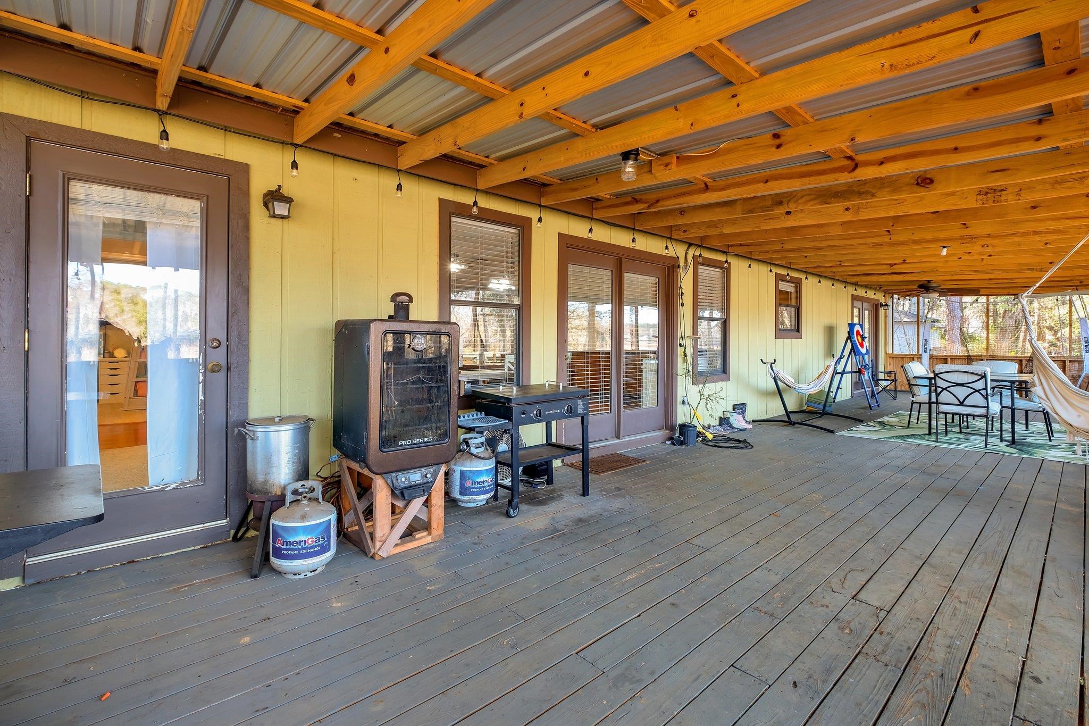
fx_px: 454
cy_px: 363
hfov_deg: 100.4
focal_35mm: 15
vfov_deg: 77.3
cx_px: 544
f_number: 8
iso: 250
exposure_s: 1/5
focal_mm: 10
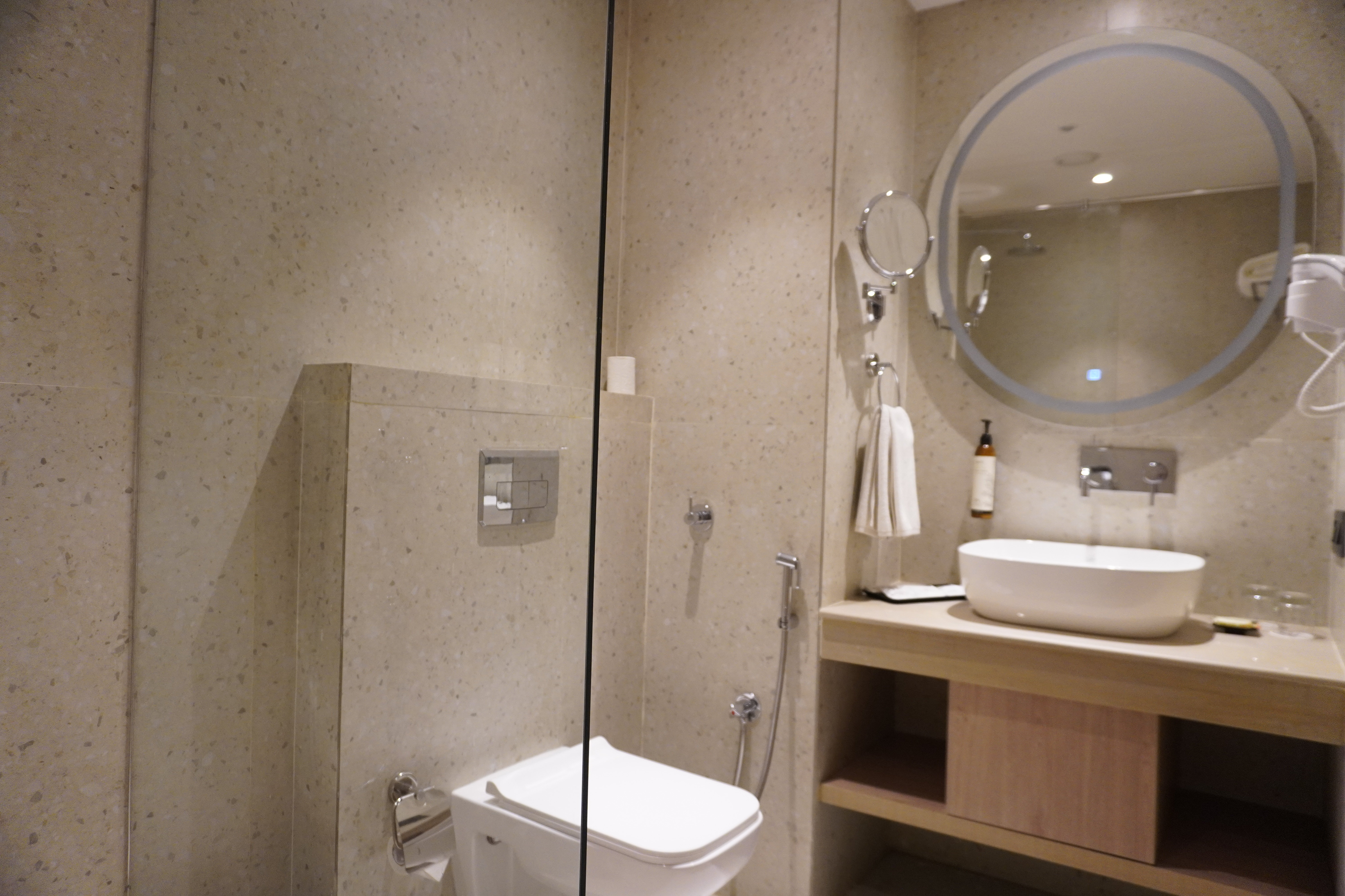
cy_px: 448
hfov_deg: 73.7
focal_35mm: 24
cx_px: 672
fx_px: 897
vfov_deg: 53.1
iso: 1250
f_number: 3.5
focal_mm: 16
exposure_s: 1/100
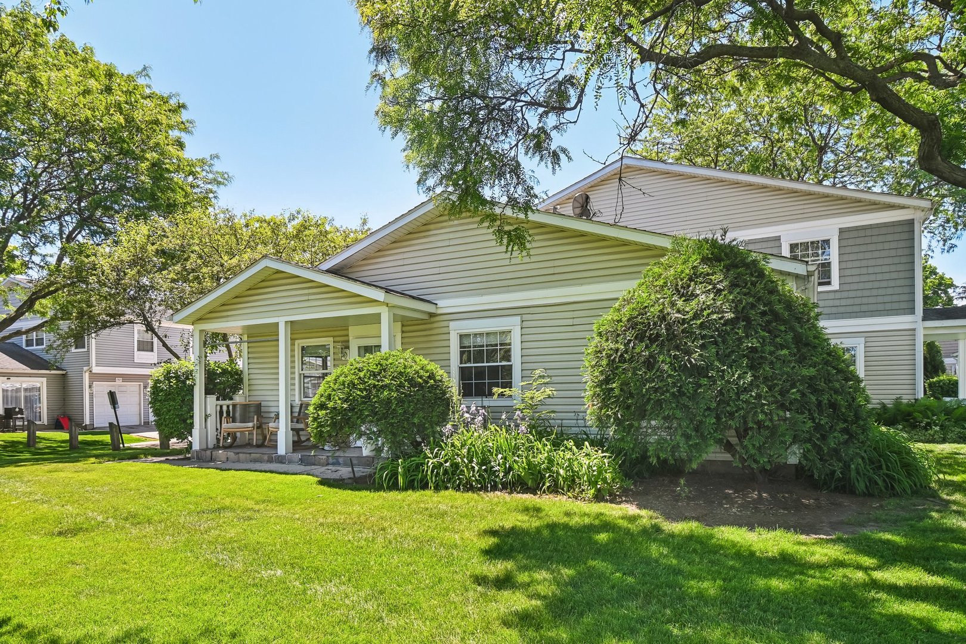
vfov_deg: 59.5
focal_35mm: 21
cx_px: 483
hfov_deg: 81.2
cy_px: 322
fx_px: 563
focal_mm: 14
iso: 100
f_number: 8
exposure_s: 1/60
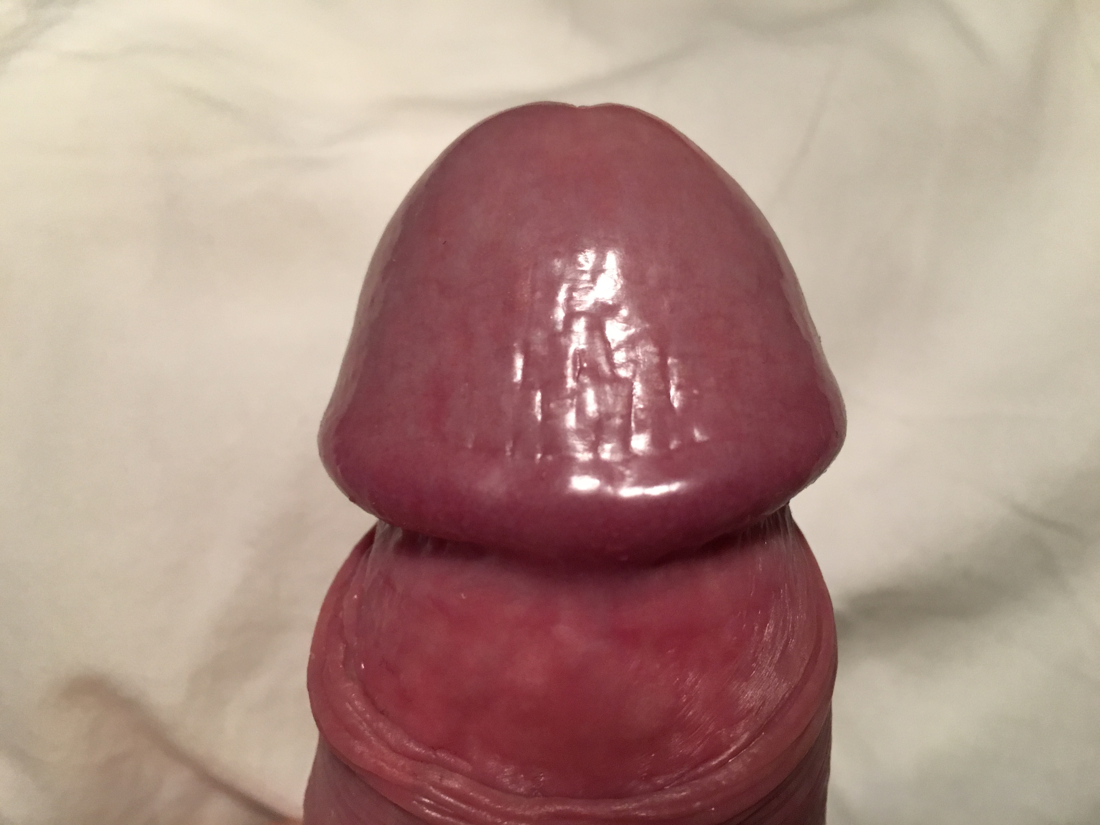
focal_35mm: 29
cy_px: 412
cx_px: 550
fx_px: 922
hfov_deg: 61.7
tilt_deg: -10.3
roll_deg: +0.0
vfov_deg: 48.2
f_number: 2.2
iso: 200
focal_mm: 4.15
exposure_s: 1/25
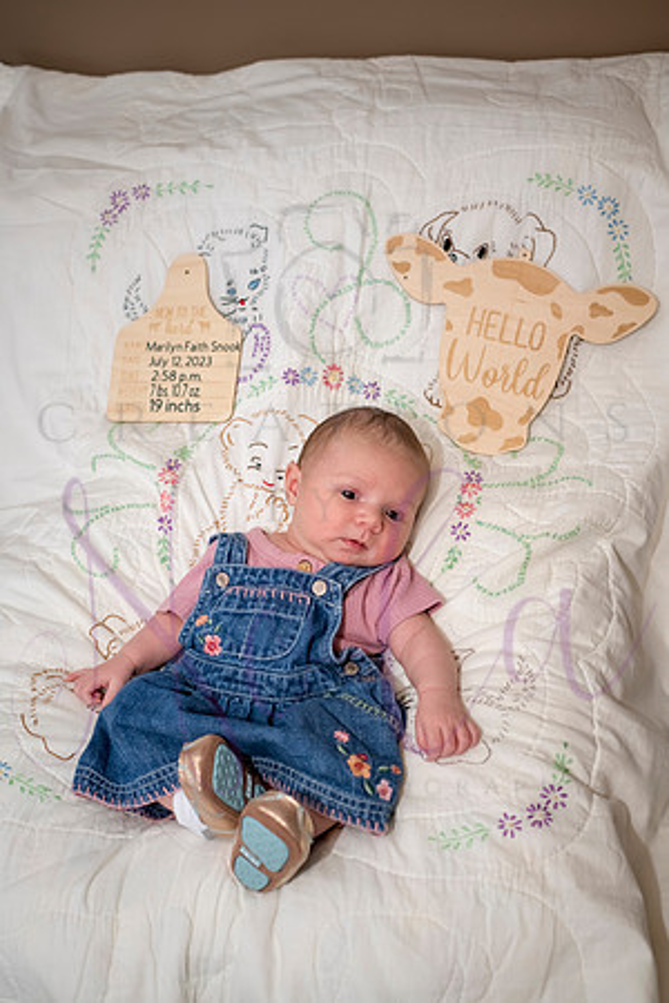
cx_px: 334
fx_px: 1394
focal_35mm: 50
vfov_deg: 39.6
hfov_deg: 27.0
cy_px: 502
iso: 800
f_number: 4
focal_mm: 50
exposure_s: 1/250
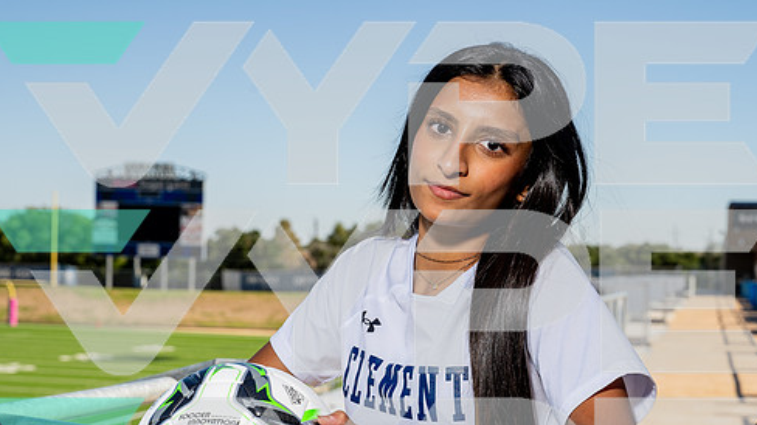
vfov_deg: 14.9
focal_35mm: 81
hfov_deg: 26.2
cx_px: 383
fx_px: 1625
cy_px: 292
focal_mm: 65
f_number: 8
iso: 100
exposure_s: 1/250
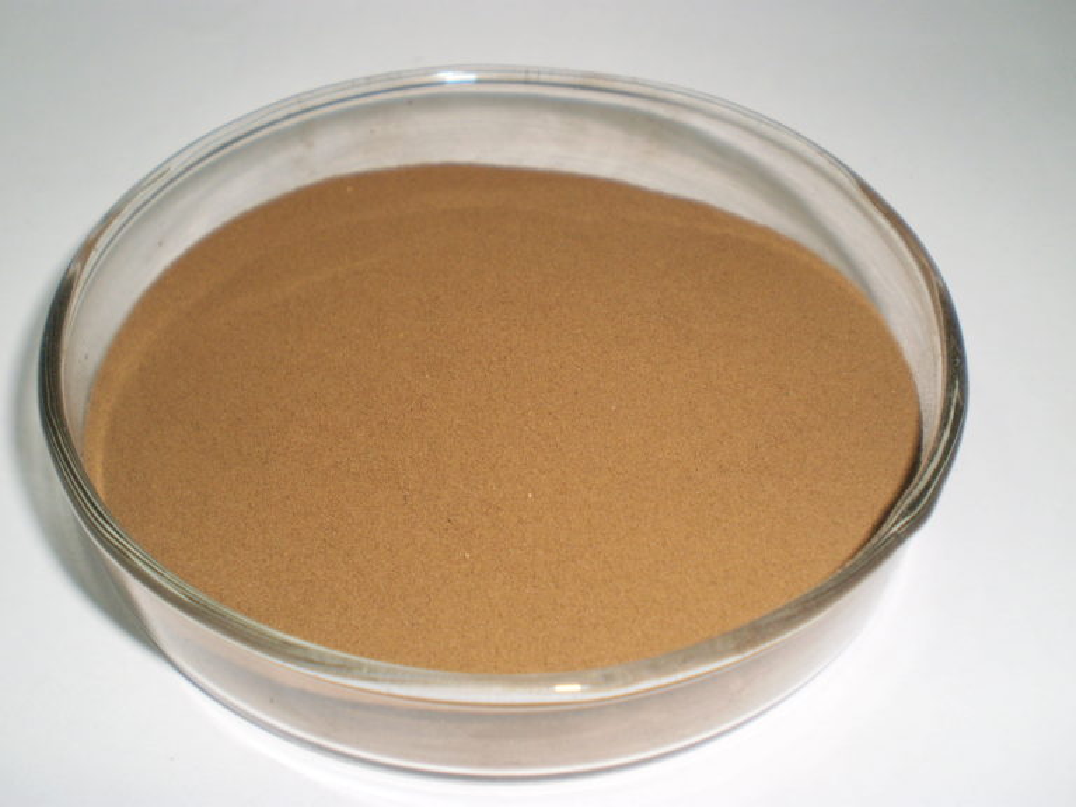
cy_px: 404
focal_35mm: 36
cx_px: 538
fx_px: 1119
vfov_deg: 39.7
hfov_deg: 51.4
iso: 125
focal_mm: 6.3
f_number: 3.1
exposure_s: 1/30
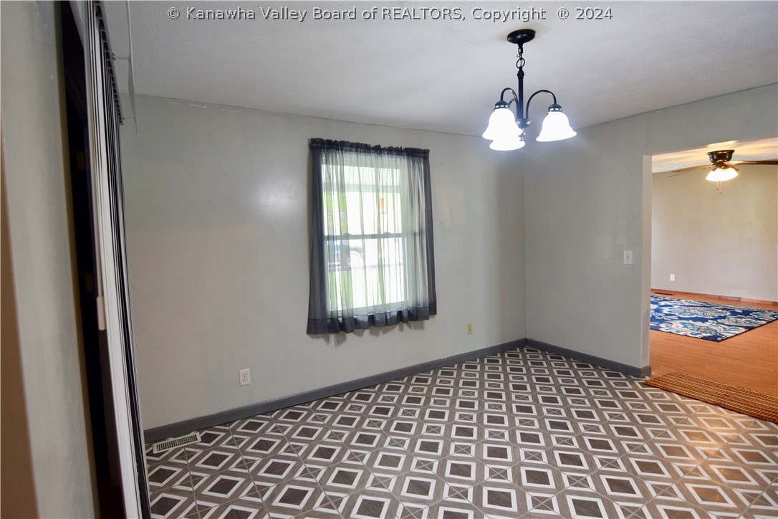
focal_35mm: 20
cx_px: 389
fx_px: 421
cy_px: 260
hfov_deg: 85.4
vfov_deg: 63.2
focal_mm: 13
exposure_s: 1/60
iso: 450
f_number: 4
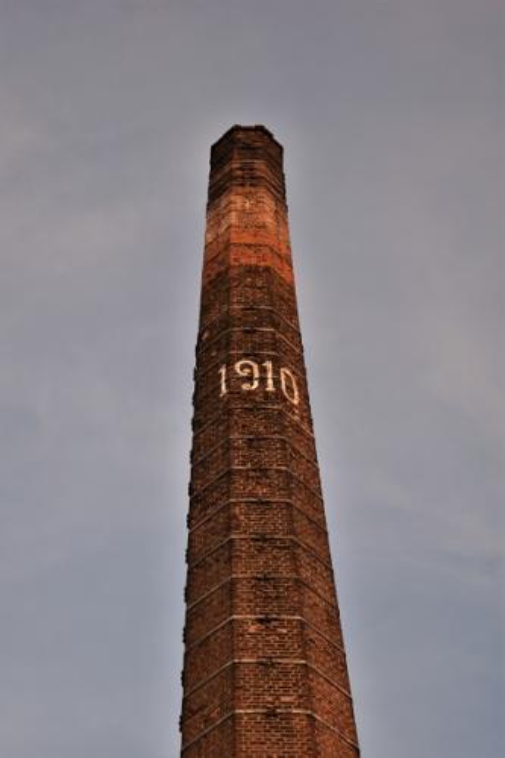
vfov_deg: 24.6
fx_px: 1737
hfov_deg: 16.5
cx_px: 252
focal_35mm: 82
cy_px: 379
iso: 125
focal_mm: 55
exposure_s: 1/100
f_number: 5.6
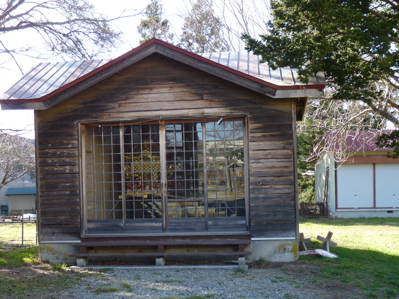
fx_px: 622
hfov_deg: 35.5
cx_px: 177
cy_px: 186
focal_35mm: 54
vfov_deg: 26.9
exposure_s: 1/100
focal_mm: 7.3
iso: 80
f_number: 3
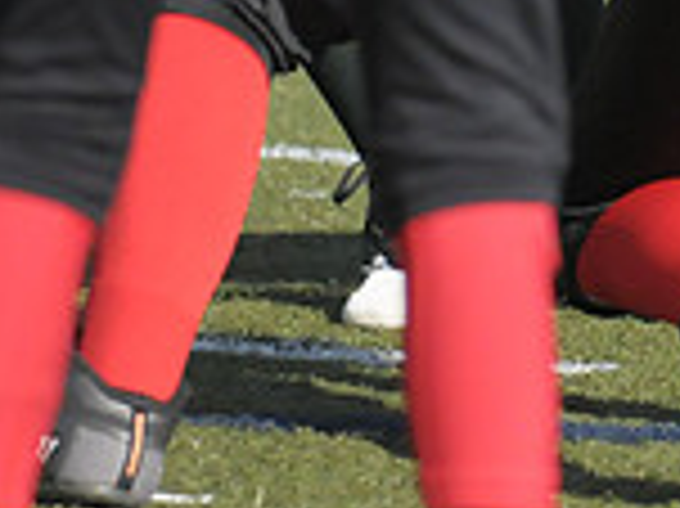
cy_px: -294
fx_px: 21709
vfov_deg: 1.3
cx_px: 1220
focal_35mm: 1106
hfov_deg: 1.8
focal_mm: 200
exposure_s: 1/6400
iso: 1600
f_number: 4
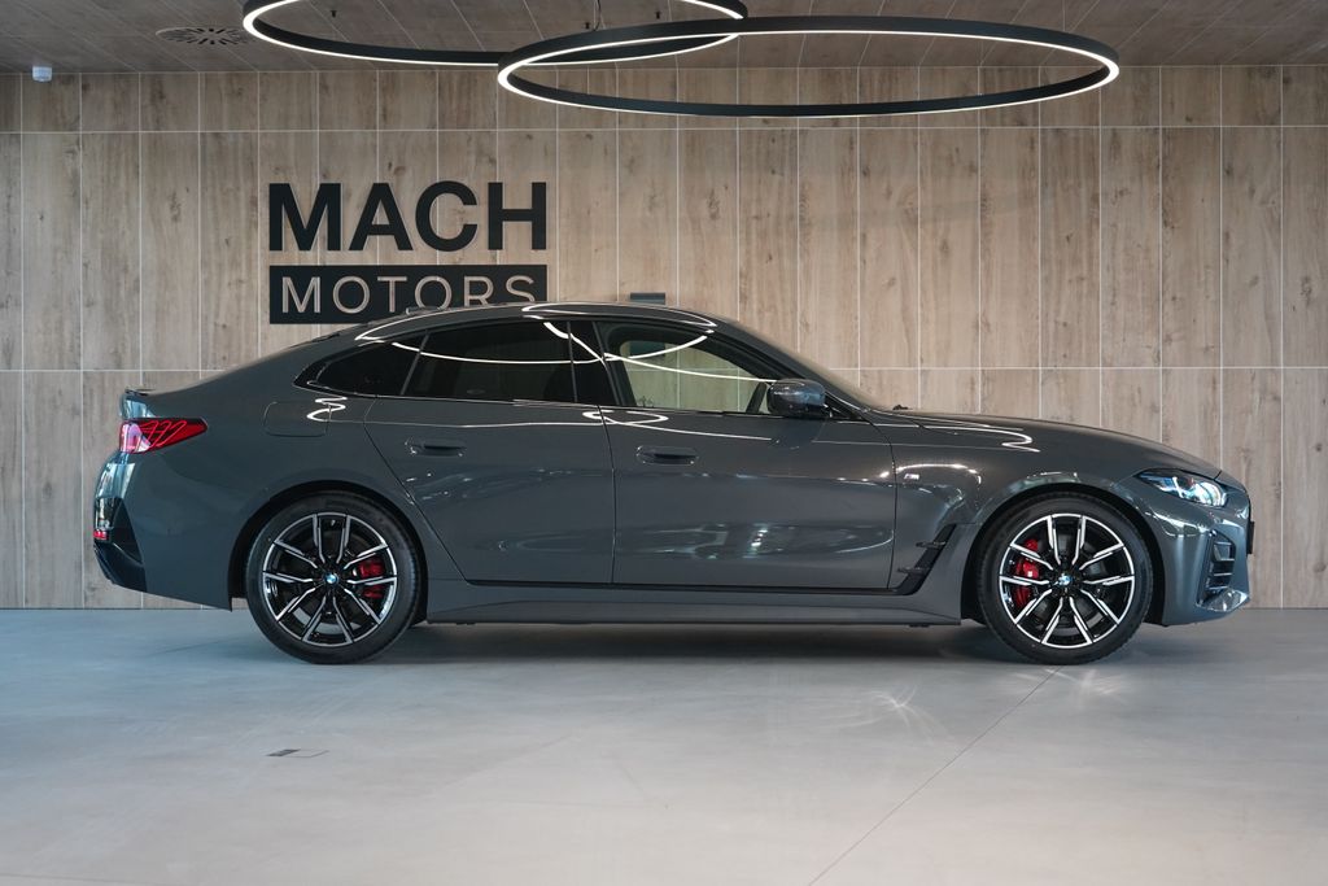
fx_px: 2287
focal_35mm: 62
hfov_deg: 32.4
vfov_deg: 21.9
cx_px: 664
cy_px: 443
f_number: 5.6
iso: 4000
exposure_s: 1/160
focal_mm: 62
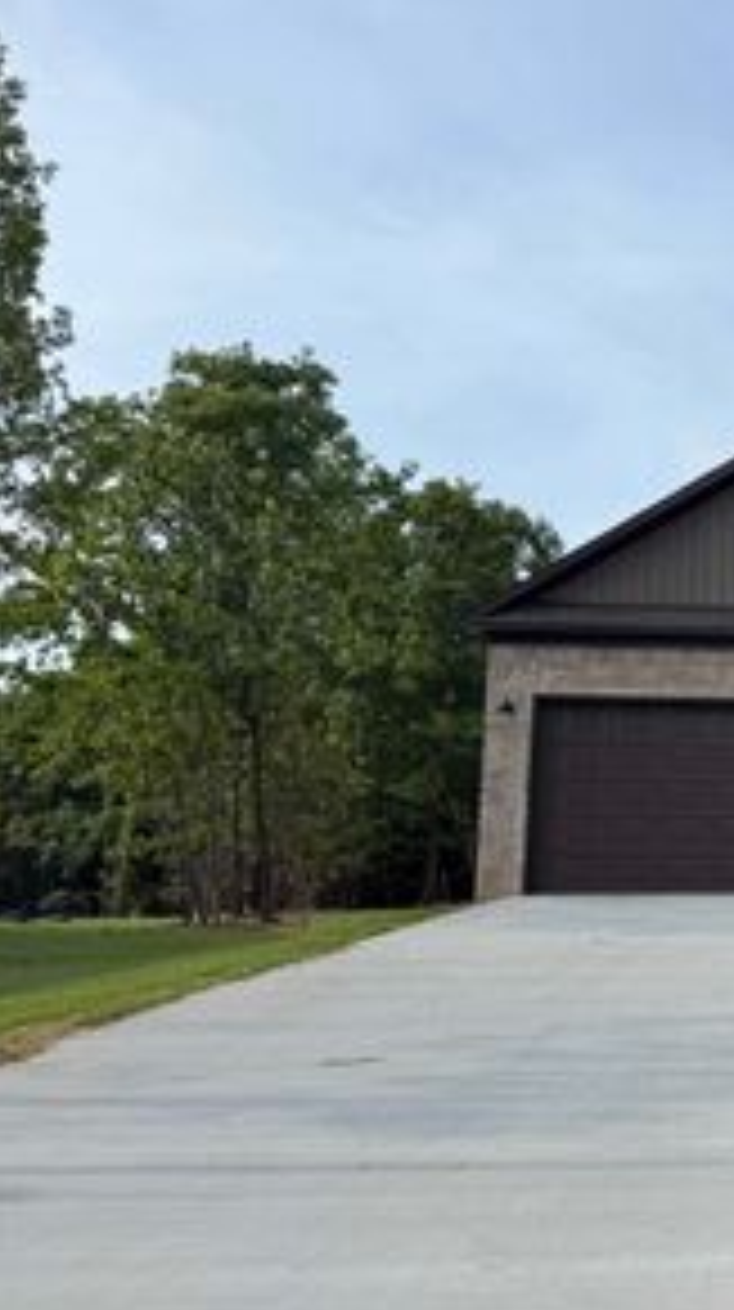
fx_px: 1562
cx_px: 1117
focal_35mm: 45
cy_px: 727
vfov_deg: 45.4
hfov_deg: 21.8
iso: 80
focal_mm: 6.76
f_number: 1.78
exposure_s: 1/3279
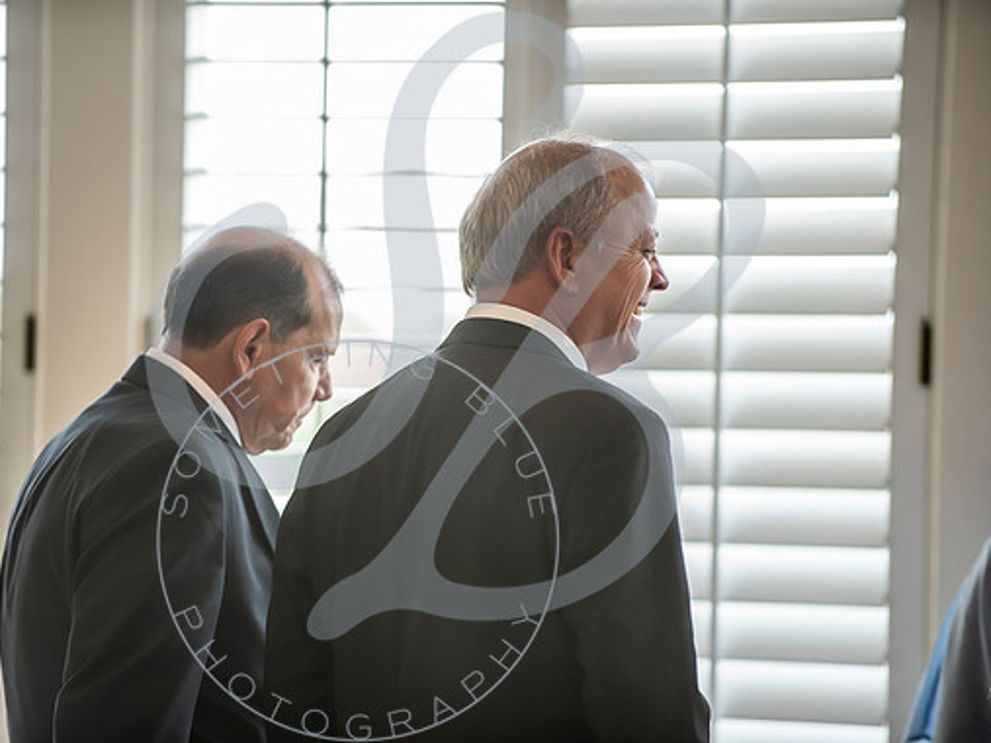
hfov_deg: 9.0
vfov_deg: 6.8
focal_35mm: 220
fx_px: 6297
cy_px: 376
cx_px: 455
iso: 640
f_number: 2.8
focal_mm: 200
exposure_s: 1/250
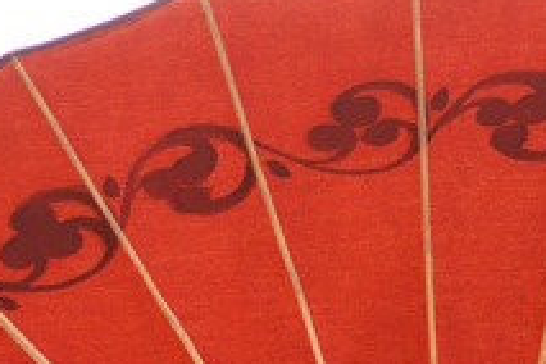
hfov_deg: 8.7
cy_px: 783
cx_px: 569
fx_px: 3564
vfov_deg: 5.7
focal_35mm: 235
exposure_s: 1/350
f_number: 2
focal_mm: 50
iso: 200
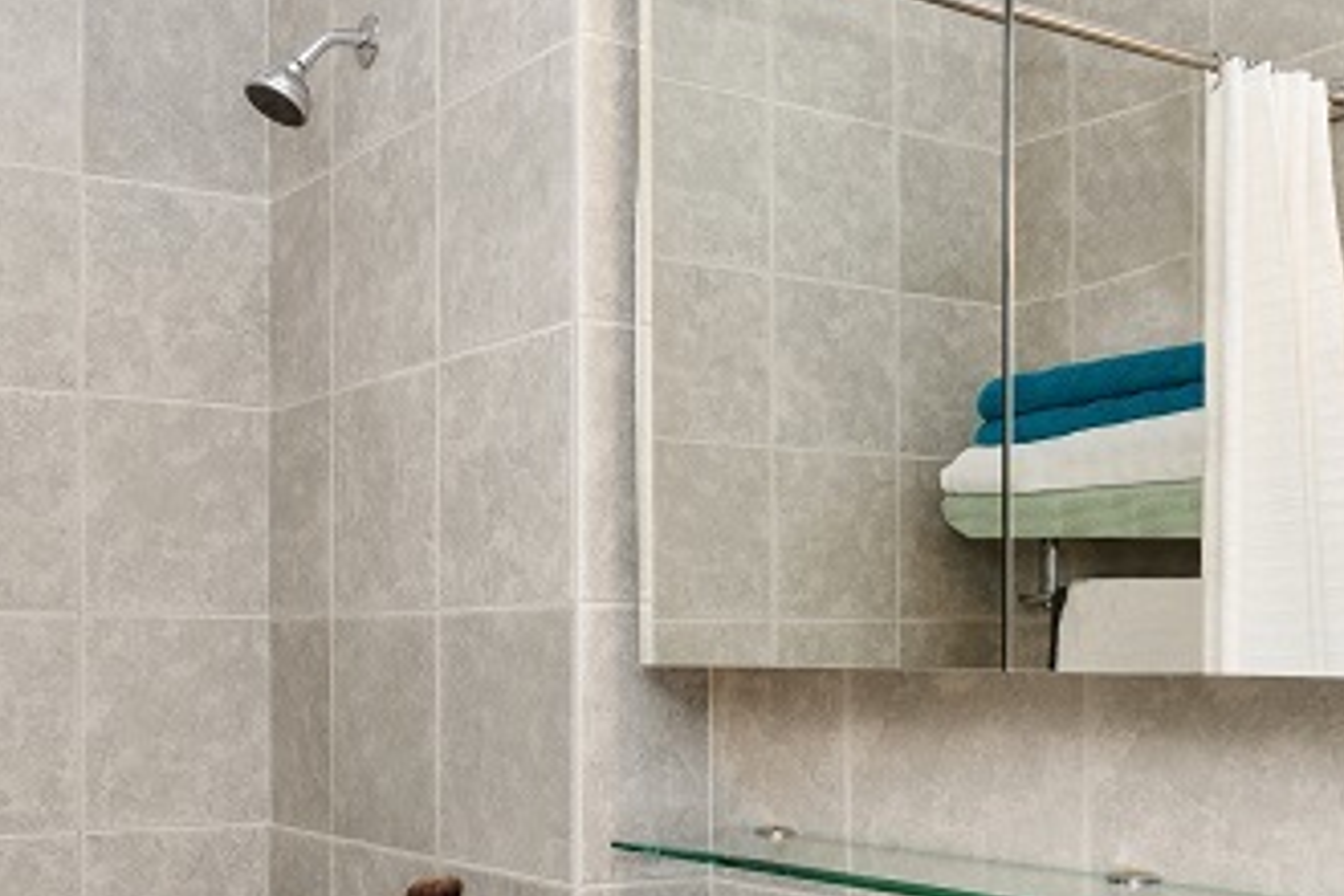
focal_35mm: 49
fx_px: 1829
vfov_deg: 27.2
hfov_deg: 40.2
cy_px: 646
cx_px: 556
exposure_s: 1/13
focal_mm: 15
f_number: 8
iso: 100
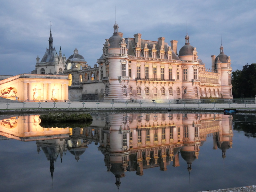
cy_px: 96
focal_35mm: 42
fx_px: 311
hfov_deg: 44.8
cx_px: 128
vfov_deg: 34.3
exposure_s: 1/15
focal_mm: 21
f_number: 4.7
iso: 3200
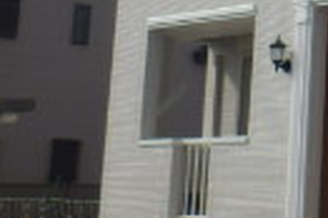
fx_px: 1110
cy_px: -45
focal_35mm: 122
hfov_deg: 14.7
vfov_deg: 11.0
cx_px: 593
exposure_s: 1/250
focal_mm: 4.2
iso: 80
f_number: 7.9
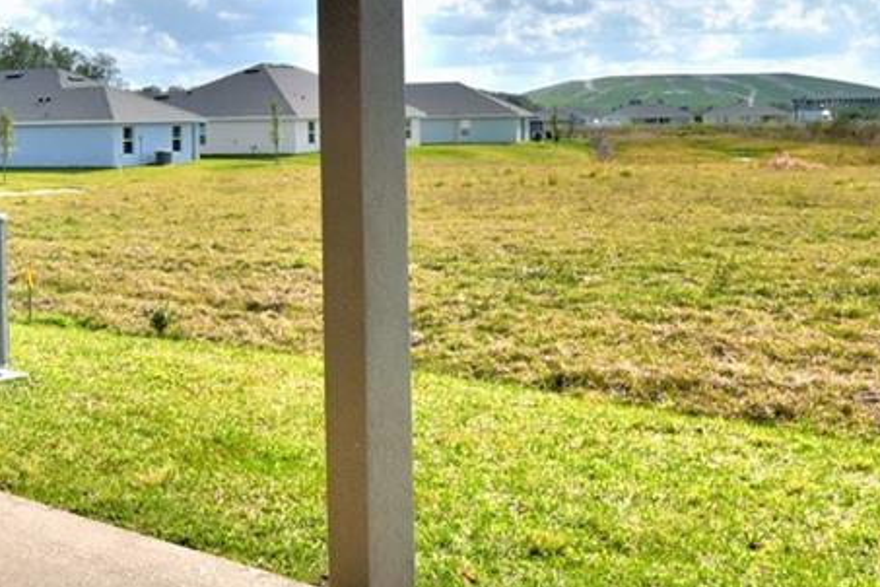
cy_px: 117
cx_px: 309
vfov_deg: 25.1
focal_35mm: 53
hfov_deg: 37.2
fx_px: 1295
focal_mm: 10
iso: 100
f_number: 13
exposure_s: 1/250
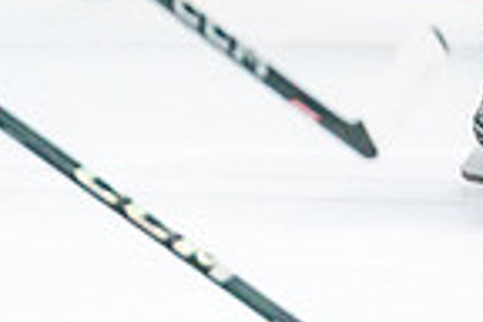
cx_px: 959
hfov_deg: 2.3
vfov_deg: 1.6
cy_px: -244
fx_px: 11806
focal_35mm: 880
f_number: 2.8
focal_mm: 192
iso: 3200
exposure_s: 1/1250
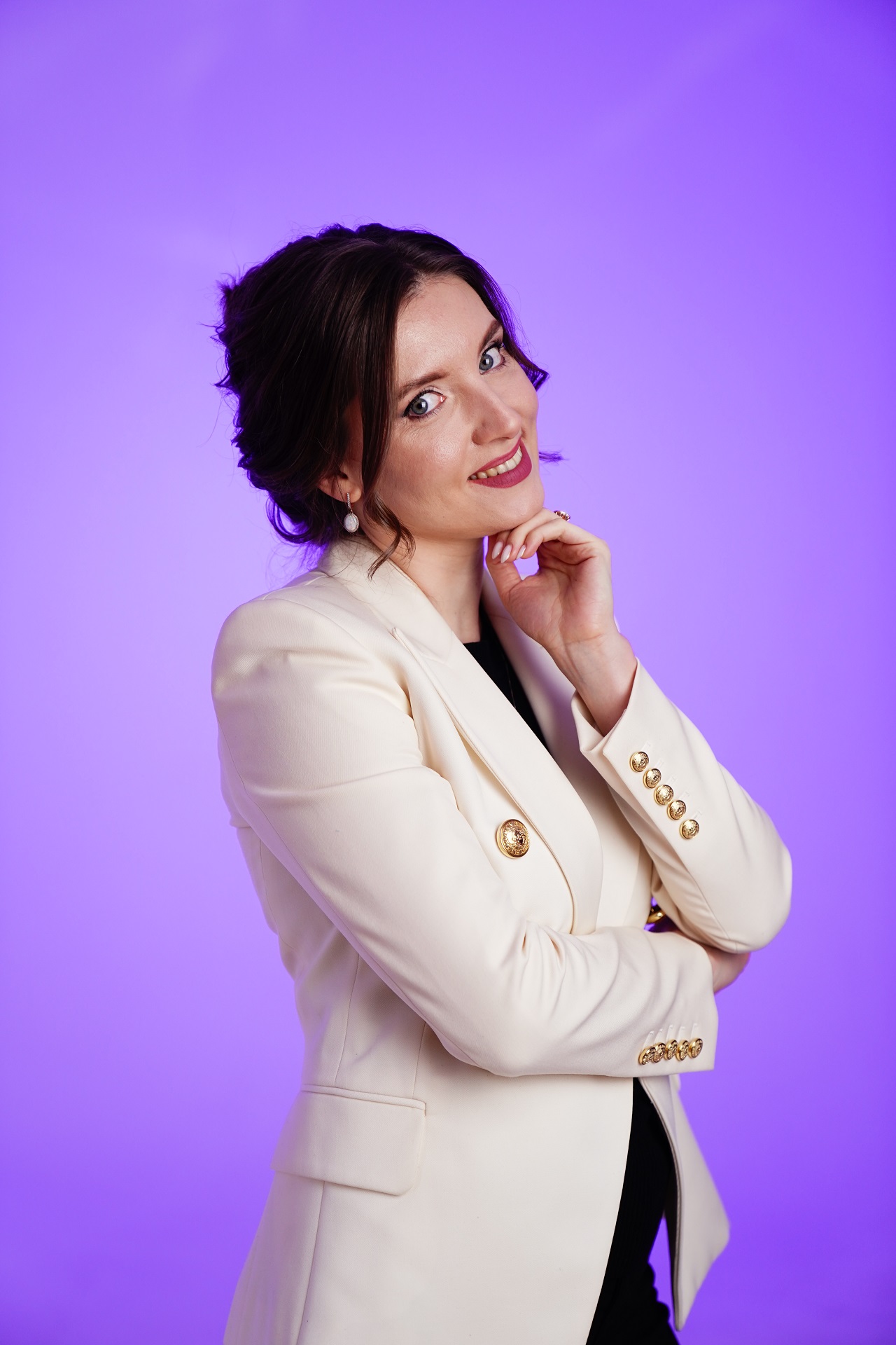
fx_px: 2613
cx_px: 448
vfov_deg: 28.8
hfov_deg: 19.5
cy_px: 672
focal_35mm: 70
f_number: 2.8
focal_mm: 70
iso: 400
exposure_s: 1/200
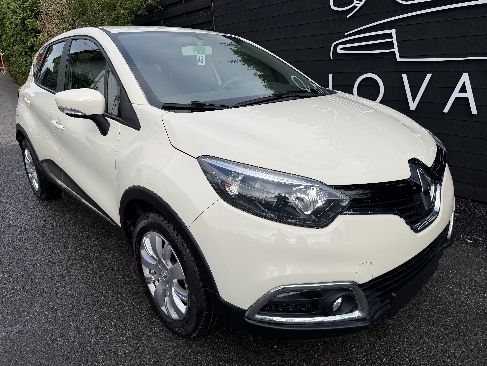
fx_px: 338
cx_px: 244
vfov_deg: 56.8
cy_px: 183
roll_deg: +1.5
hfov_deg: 71.6
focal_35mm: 24
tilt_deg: -19.1
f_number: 1.78
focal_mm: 6.76
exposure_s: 1/4167
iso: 80
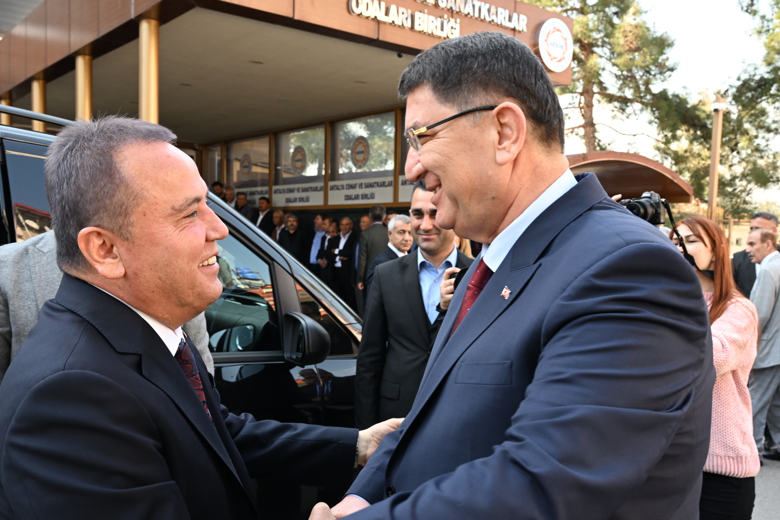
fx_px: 737
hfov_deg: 55.7
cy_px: 281
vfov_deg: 38.9
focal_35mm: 34
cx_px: 422
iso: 800
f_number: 6.3
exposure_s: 1/320
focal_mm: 24
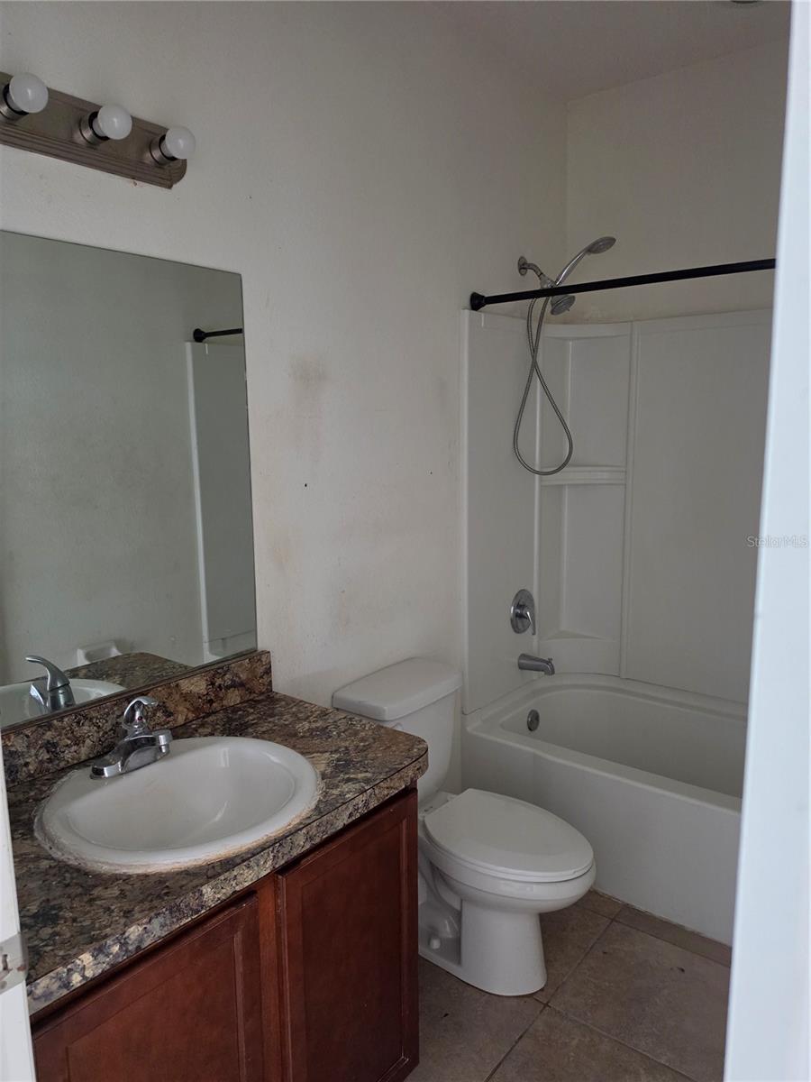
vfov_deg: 73.9
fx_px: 718
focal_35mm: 23
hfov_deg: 58.9
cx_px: 406
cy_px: 541
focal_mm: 6.5
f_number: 1.4
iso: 500
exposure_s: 1/120
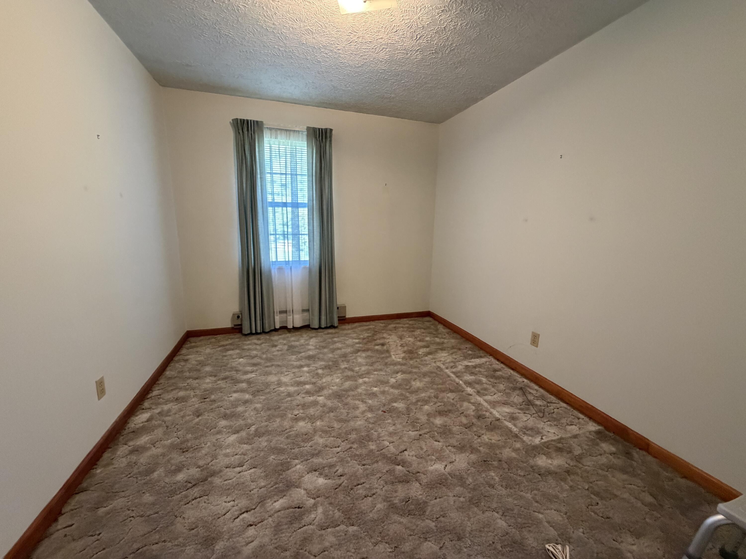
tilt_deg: -9.5
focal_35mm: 14
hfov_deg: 102.1
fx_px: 302
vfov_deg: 85.7
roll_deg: -0.3
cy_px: 280
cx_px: 373
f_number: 2.2
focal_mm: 2.22
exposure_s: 1/60
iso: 800
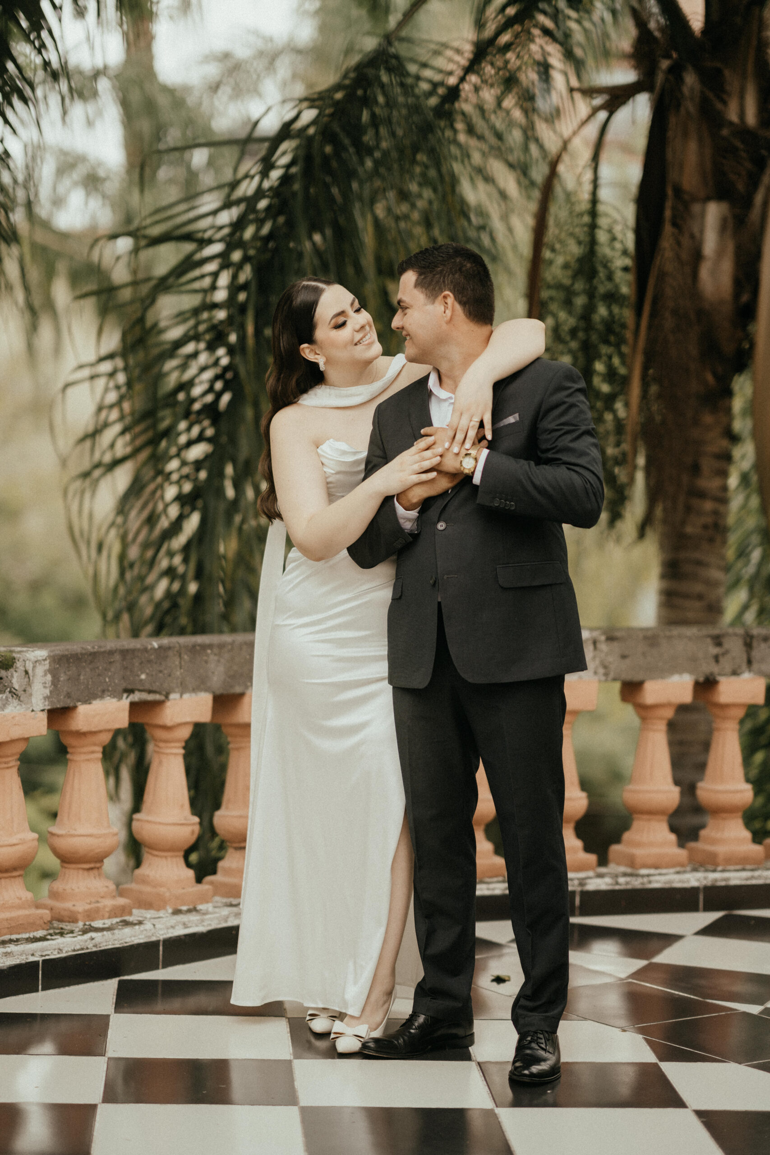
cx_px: 385
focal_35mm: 85
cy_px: 578
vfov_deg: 23.9
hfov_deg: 16.1
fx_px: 2727
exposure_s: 1/800
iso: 50
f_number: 1.4
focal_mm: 85
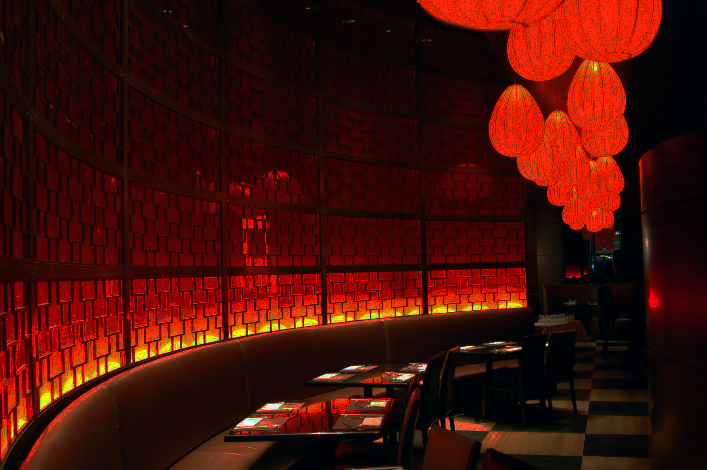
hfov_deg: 53.2
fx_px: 706
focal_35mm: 36
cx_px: 354
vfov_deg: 36.8
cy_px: 235
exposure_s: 1/5
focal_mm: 24
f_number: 3.5
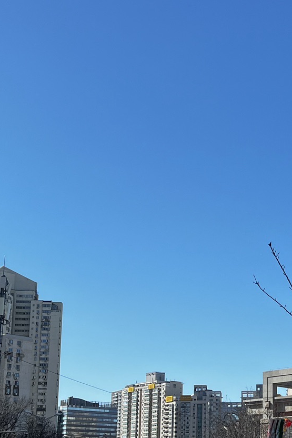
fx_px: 790
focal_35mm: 65
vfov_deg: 30.5
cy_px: 327
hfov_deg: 20.3
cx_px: 284
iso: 50
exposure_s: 1/3257
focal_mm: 5.7
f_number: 1.5
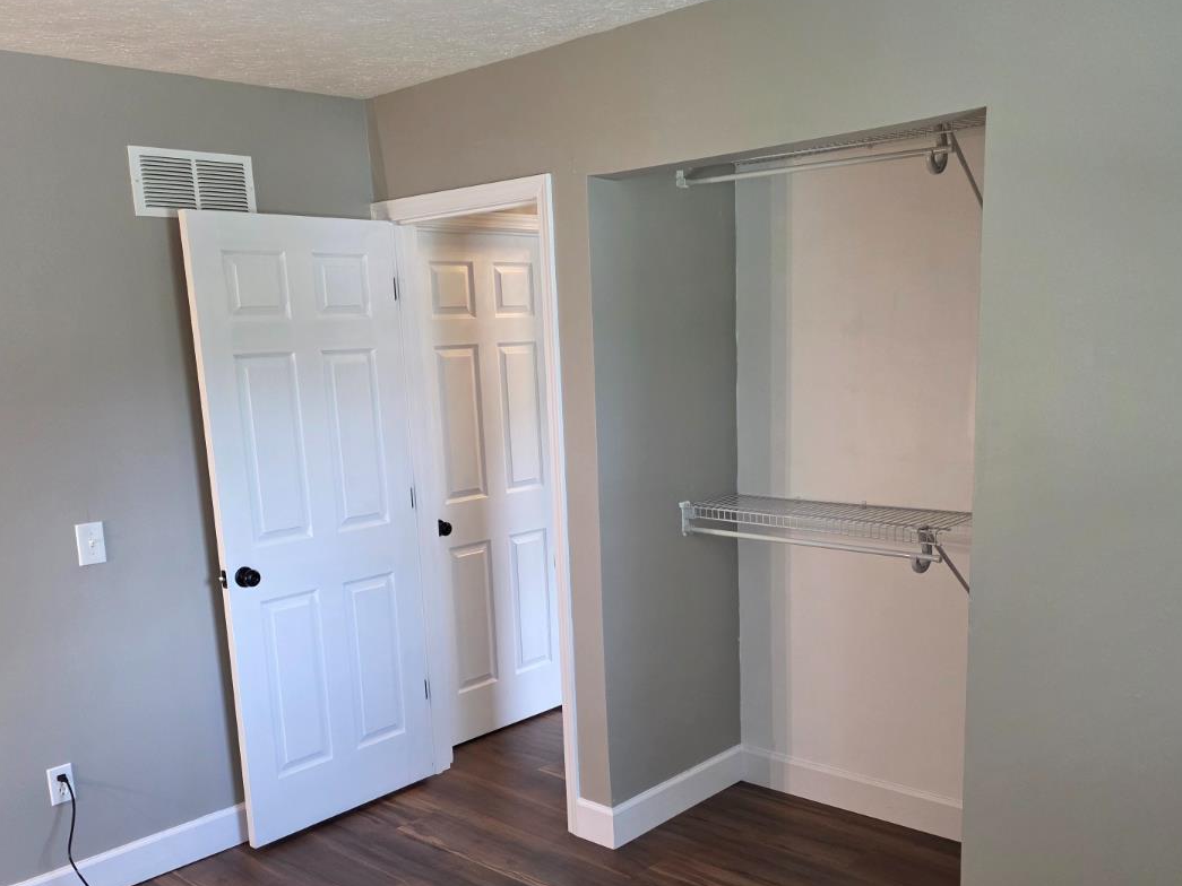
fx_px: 1127
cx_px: 593
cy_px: 567
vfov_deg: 42.5
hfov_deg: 55.3
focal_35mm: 33
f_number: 1.7
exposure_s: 1/120
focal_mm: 6.3
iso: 250
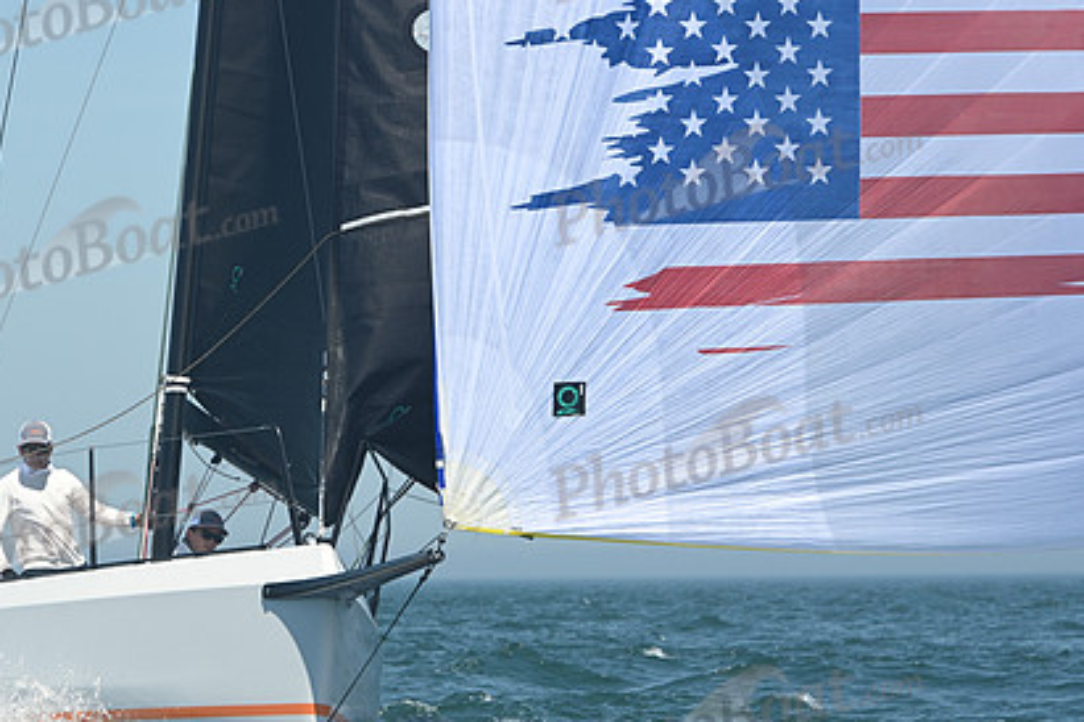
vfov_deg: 5.7
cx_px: 417
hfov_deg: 8.6
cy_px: 352
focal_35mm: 240
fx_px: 7226
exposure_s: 1/1000
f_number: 7.1
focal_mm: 170
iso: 320
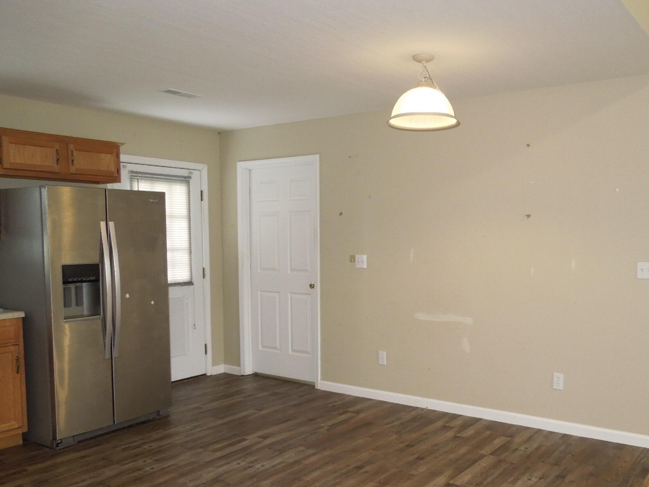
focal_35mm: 31
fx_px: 581
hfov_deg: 57.7
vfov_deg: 45.4
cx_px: 401
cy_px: 273
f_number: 3.3
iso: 450
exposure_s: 1/30
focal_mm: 4.5
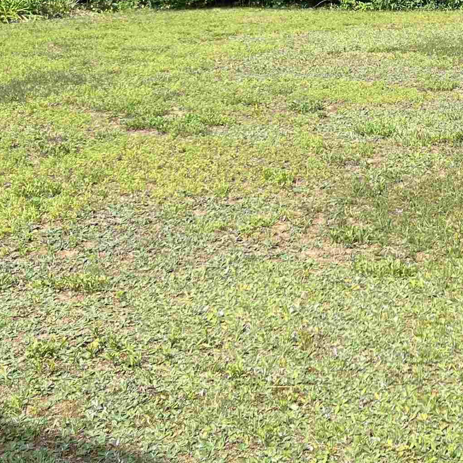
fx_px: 1044
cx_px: 402
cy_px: 45
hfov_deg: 24.4
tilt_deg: -6.3
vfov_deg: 24.3
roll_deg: +1.3
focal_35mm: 69
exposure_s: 1/1086
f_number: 1.6
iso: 50
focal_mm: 5.1
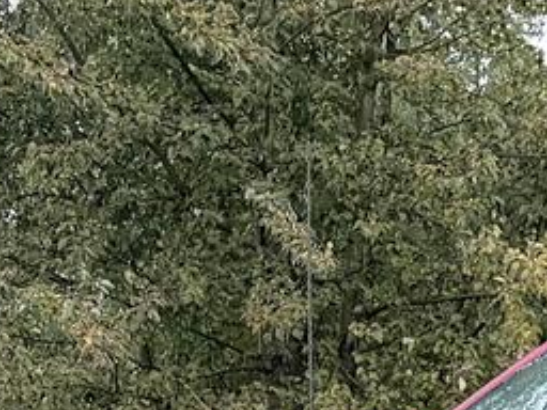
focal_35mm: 120
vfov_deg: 11.1
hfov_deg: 15.3
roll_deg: +0.4
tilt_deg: -10.6
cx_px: 788
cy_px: 848
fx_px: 1896
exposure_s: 1/355
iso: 80
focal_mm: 6.76
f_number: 1.78
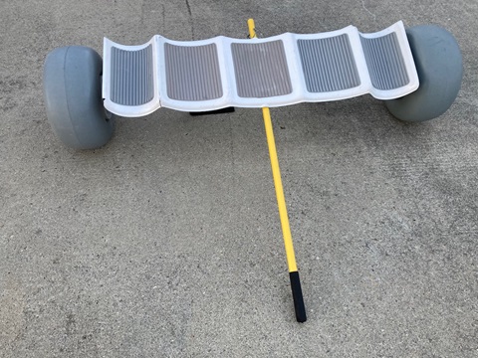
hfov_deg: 63.4
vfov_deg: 49.7
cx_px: 239
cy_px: 179
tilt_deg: -50.4
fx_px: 387
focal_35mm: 28
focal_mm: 3.99
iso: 80
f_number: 1.8
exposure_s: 1/121
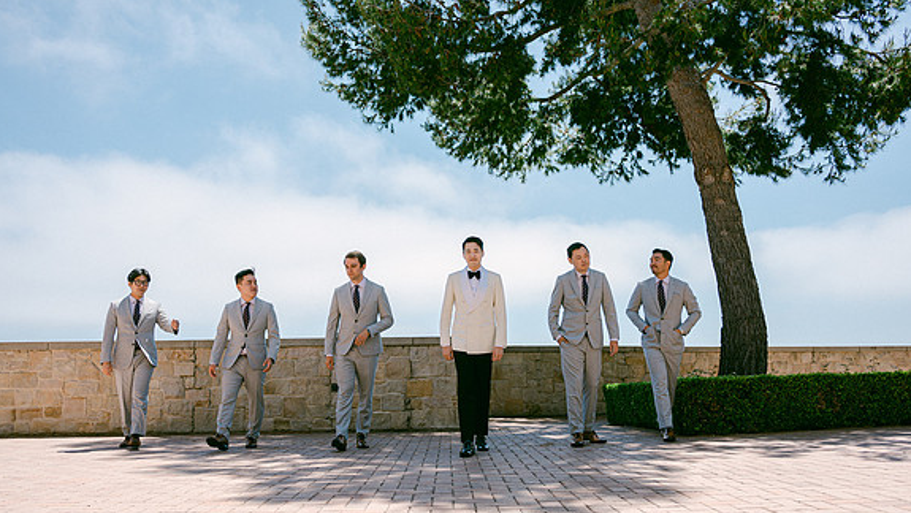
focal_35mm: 31
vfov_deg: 37.8
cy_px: 253
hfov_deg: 62.6
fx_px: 749
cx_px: 455
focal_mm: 28
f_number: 4
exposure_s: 1/1600
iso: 100
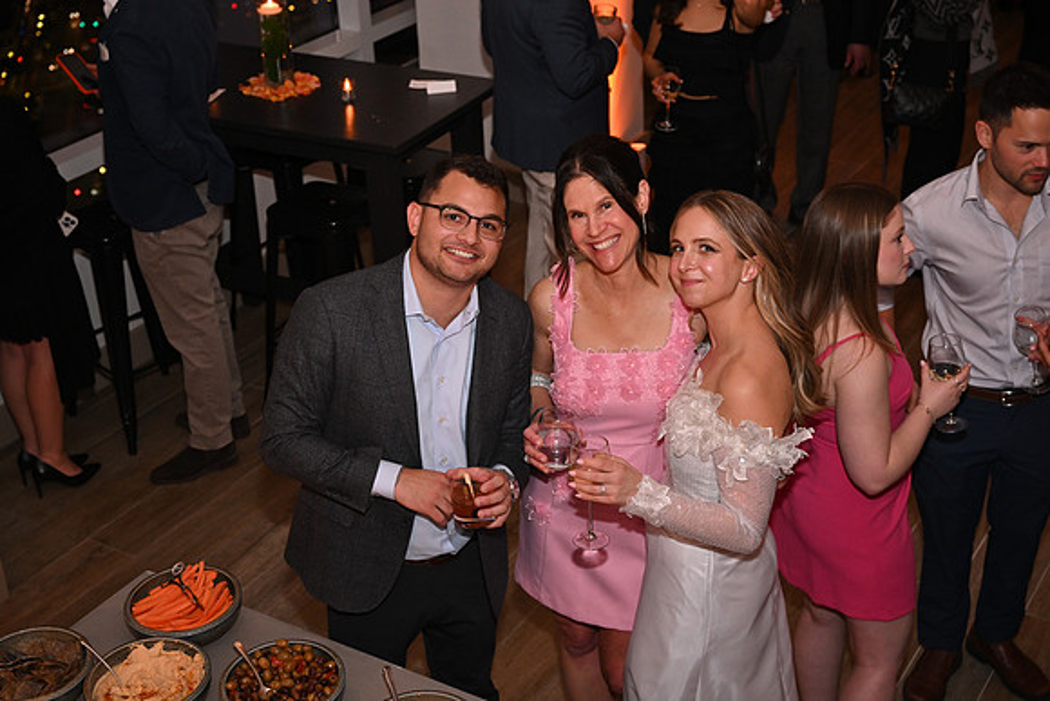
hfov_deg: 38.2
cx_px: 525
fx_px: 1517
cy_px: 350
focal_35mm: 52
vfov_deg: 26.0
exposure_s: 1/60
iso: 1600
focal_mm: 52
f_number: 5.6
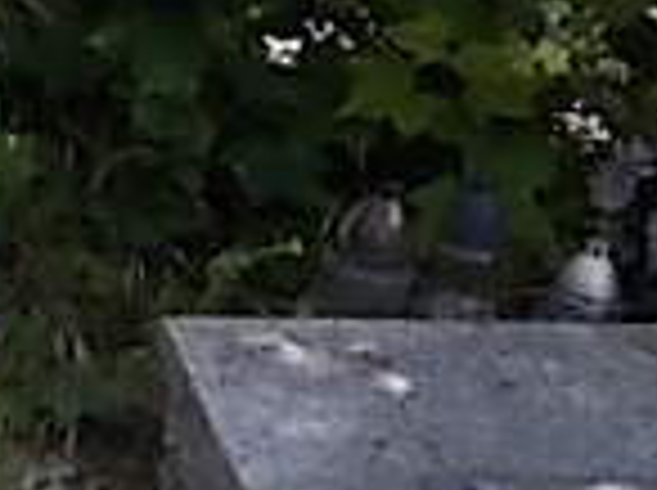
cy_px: 99
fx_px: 2160
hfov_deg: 15.2
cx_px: -495
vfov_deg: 12.9
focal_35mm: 114
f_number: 3.2
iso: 80
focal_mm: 4.6
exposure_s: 1/160
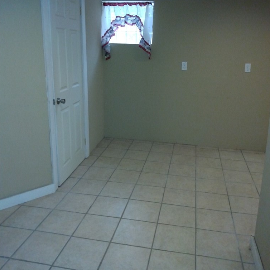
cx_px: 136
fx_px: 212
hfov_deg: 65.0
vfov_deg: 64.6
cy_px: 111
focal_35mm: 24
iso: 675
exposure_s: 1/24
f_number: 2
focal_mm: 3.54
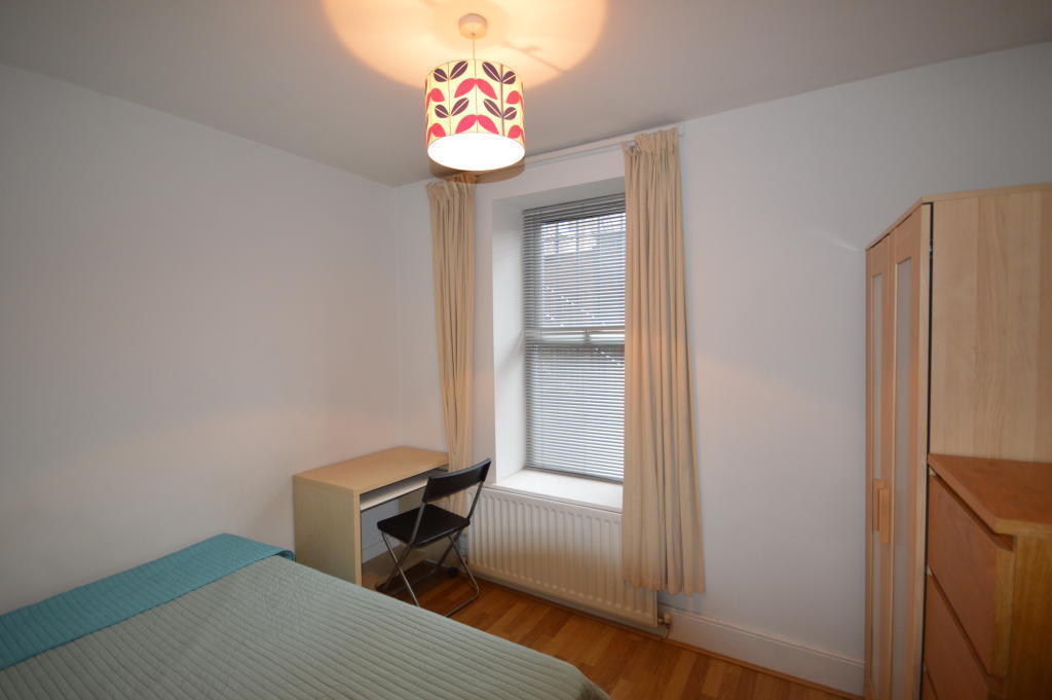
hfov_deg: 100.4
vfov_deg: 77.2
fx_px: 438
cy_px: 350
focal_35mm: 15
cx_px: 526
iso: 720
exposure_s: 1/60
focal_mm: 10
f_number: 4
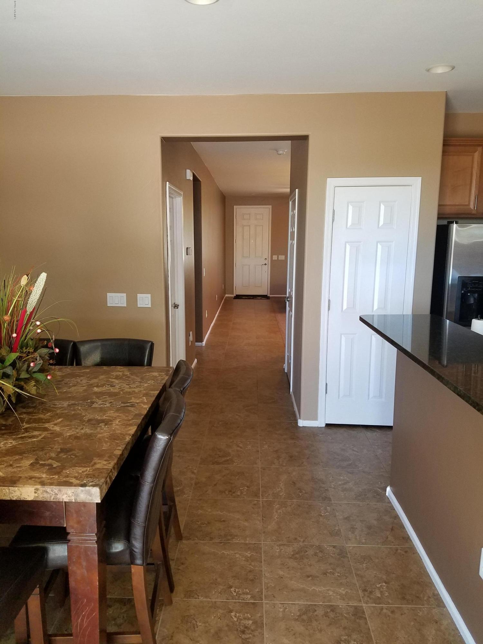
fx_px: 484
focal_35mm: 26
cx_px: 242
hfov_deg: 53.1
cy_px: 322
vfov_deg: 67.3
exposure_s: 1/40
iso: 160
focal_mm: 4.2
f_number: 1.7
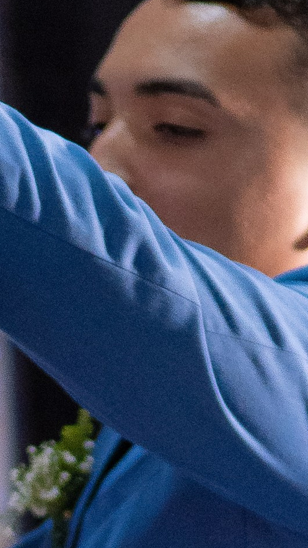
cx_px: -406
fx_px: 8432
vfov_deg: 3.7
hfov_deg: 2.1
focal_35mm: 581
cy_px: 951
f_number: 1.8
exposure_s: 1/320
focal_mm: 85
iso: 1250
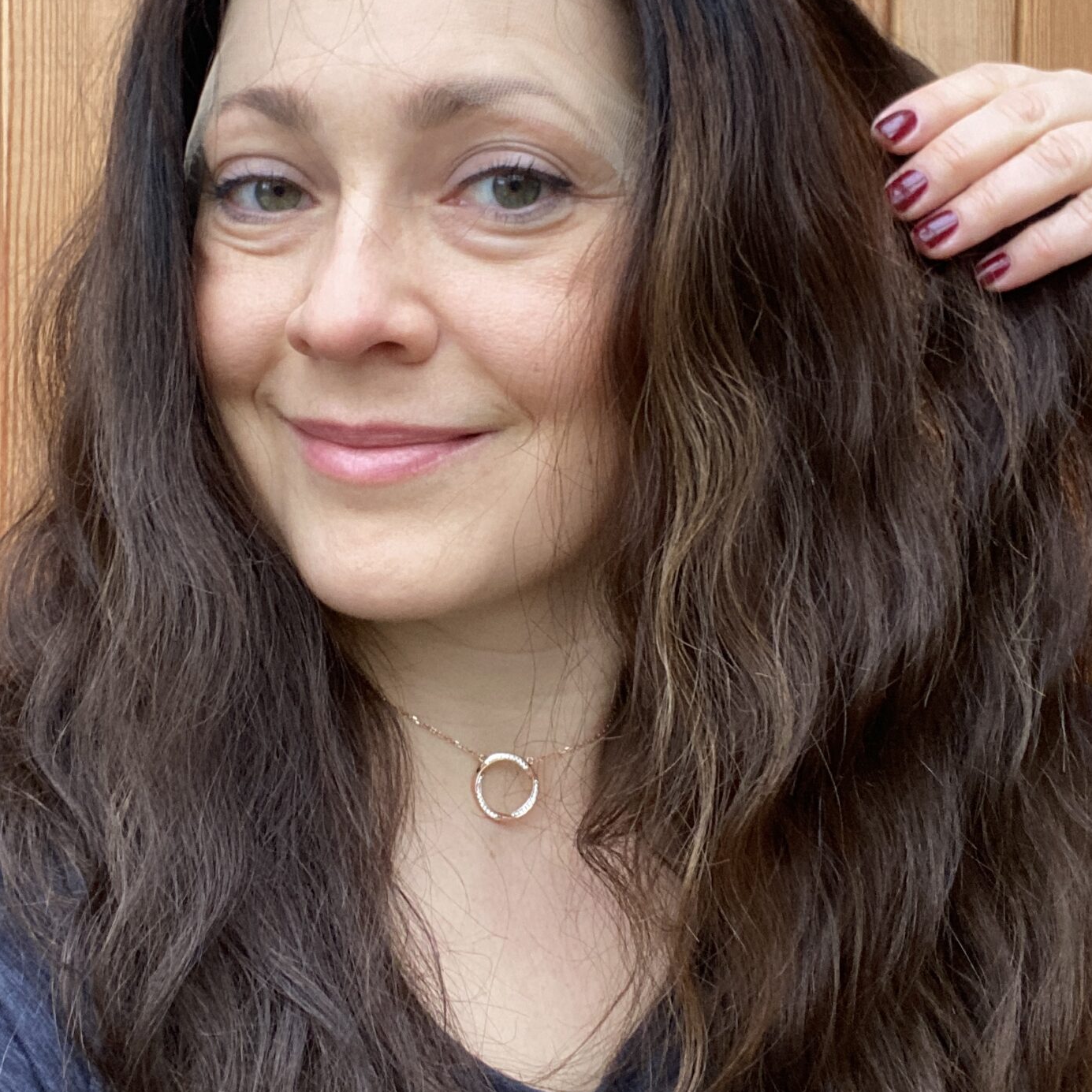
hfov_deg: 34.6
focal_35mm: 49
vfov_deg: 34.5
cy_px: 408
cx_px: 465
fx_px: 1749
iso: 100
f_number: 2.2
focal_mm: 2.71
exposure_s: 1/60
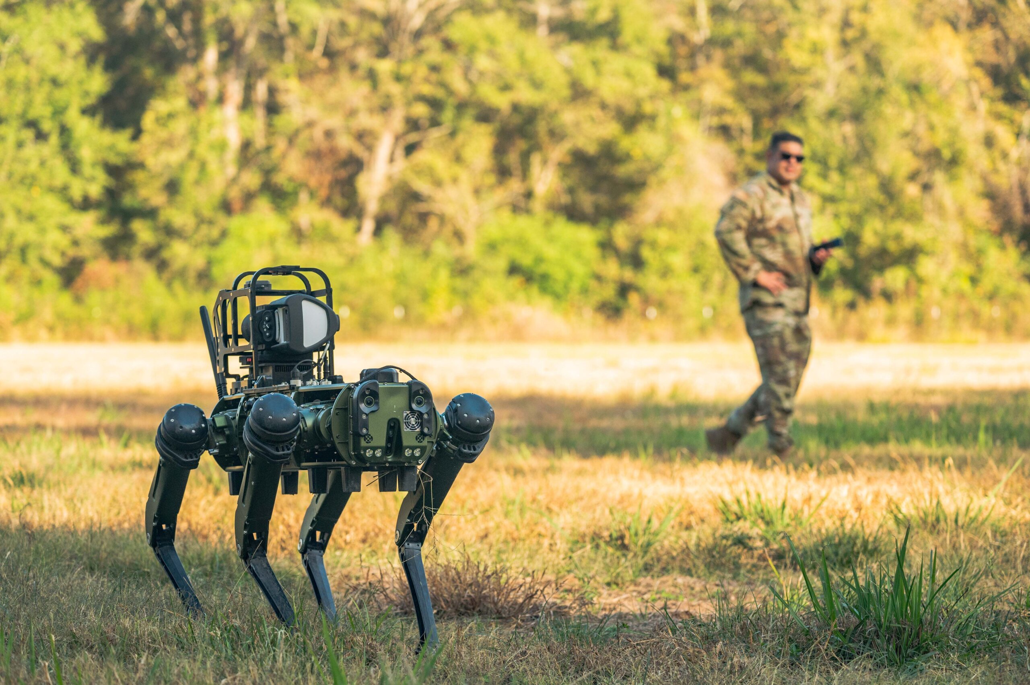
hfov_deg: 16.4
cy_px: 342
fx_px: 3574
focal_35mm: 125
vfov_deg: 11.0
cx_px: 515
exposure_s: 1/640
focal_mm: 125
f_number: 5
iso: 1600
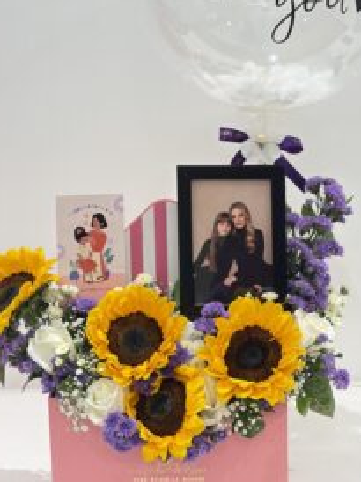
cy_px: 176
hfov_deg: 19.4
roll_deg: +2.1
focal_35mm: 76
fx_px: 1058
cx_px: 187
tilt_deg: -11.6
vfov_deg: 25.6
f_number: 1.6
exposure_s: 1/50
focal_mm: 5.96
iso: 125
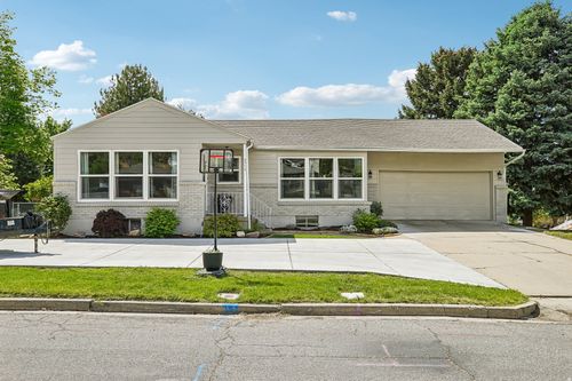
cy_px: 190
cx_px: 286
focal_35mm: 29
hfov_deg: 63.7
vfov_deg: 44.9
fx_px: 461
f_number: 8
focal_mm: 29
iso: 100
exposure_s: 1/250
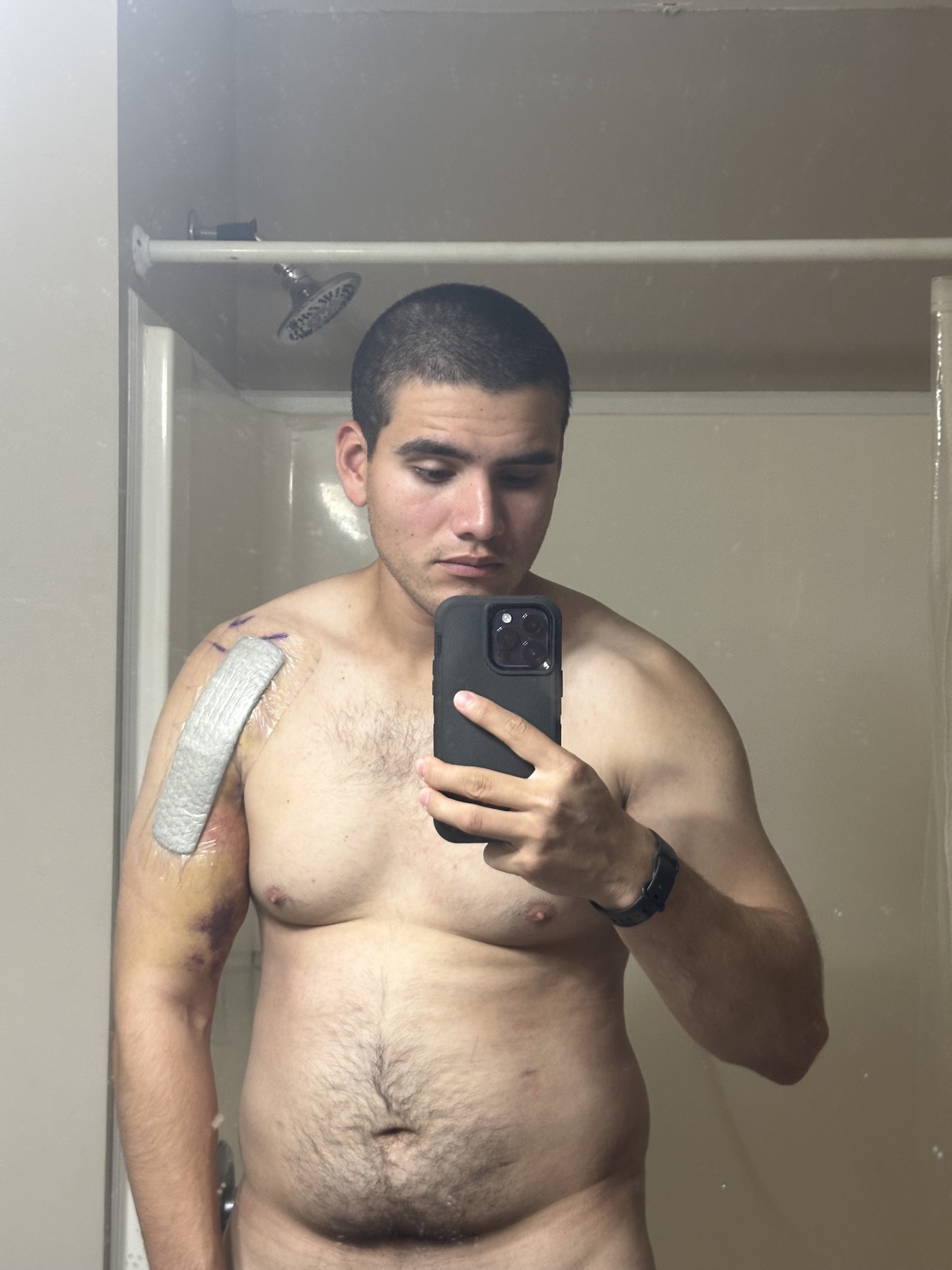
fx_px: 1760
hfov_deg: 30.3
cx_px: 476
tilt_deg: +0.6
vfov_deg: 39.7
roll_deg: -0.8
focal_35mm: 48
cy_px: 635
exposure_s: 1/60
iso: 160
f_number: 1.78
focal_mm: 6.86
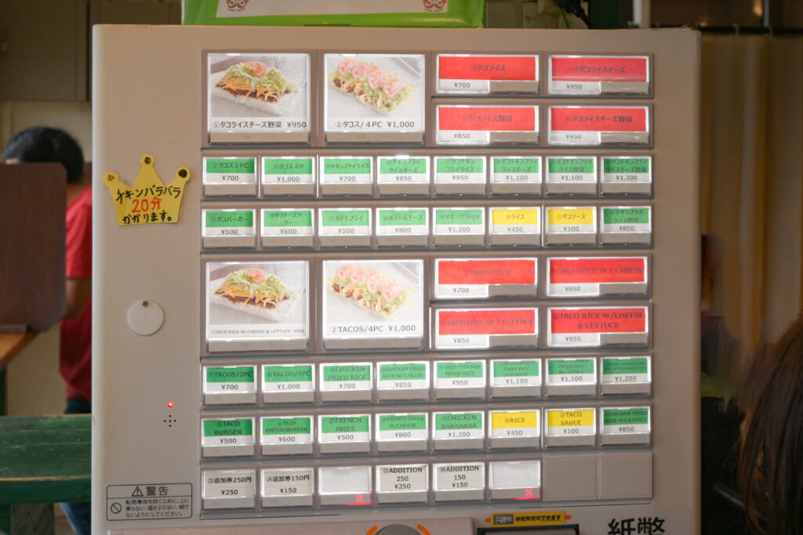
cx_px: 402
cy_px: 268
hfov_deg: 36.9
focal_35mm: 54
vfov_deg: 25.1
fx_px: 1205
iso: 500
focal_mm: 36
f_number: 5.3
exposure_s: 1/60
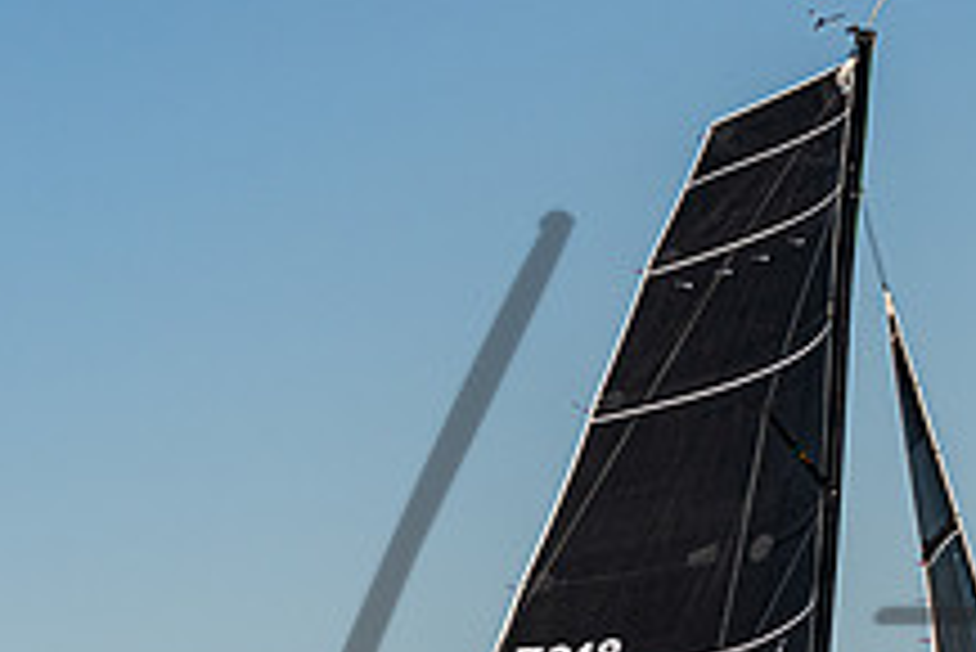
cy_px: 707
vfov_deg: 3.7
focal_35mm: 367
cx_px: 609
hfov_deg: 5.6
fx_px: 9956
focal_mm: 100
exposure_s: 1/2000
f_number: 9
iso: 400
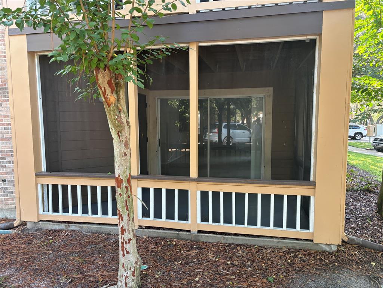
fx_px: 288
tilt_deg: -6.4
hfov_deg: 67.3
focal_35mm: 26
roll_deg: +0.7
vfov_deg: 53.1
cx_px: 192
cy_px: 144
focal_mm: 5.96
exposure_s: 1/121
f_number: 1.6
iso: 125
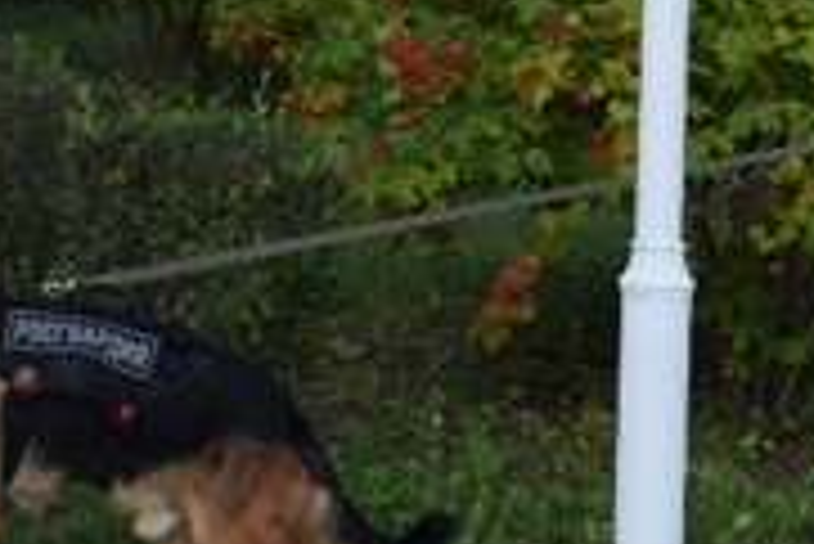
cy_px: 13
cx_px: 549
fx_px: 2534
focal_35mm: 112
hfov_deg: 18.2
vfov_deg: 12.1
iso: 100
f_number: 6.3
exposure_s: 1/160
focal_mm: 18
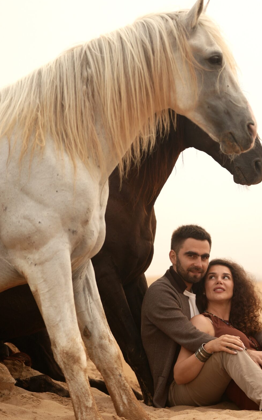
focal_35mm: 123
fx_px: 1405
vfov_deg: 17.0
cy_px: 211
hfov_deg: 10.6
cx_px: 207
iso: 320
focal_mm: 74
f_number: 2.8
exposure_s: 1/1000
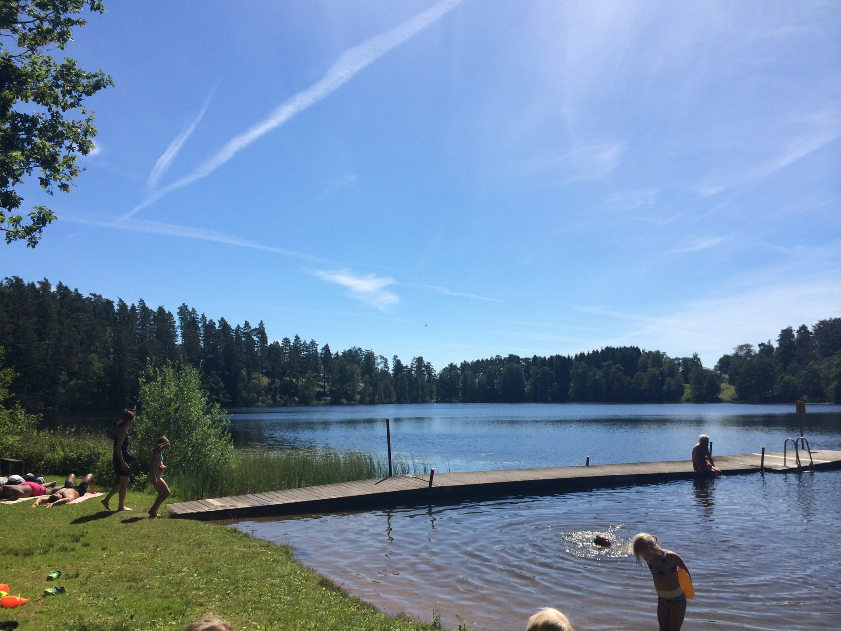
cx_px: 420
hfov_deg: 60.0
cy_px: 316
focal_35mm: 30
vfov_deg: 46.8
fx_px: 729
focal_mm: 4.12
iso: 40
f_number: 2.2
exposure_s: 1/2933
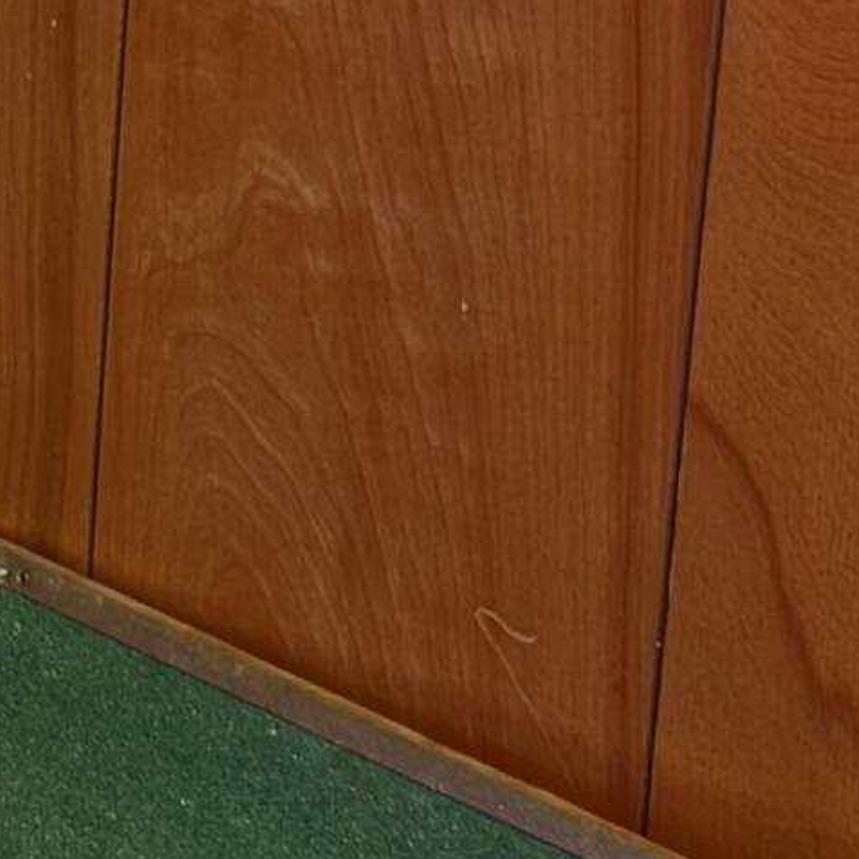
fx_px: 3594
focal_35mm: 128
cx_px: -1433
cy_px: -83
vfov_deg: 13.4
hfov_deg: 10.8
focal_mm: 6.25
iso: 250
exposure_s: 1/7.07
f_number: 1.7
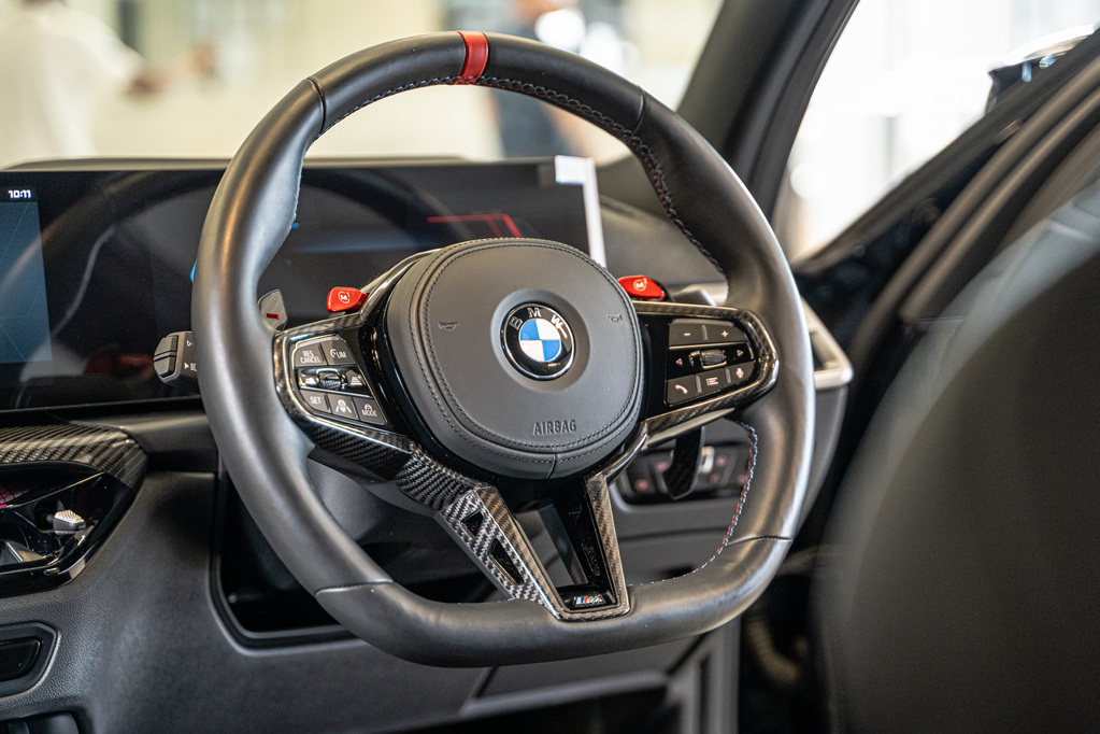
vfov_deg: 20.9
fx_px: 1986
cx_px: 550
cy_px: 367
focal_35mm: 65
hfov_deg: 31.0
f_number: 2.8
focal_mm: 65
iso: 1600
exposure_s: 1/125
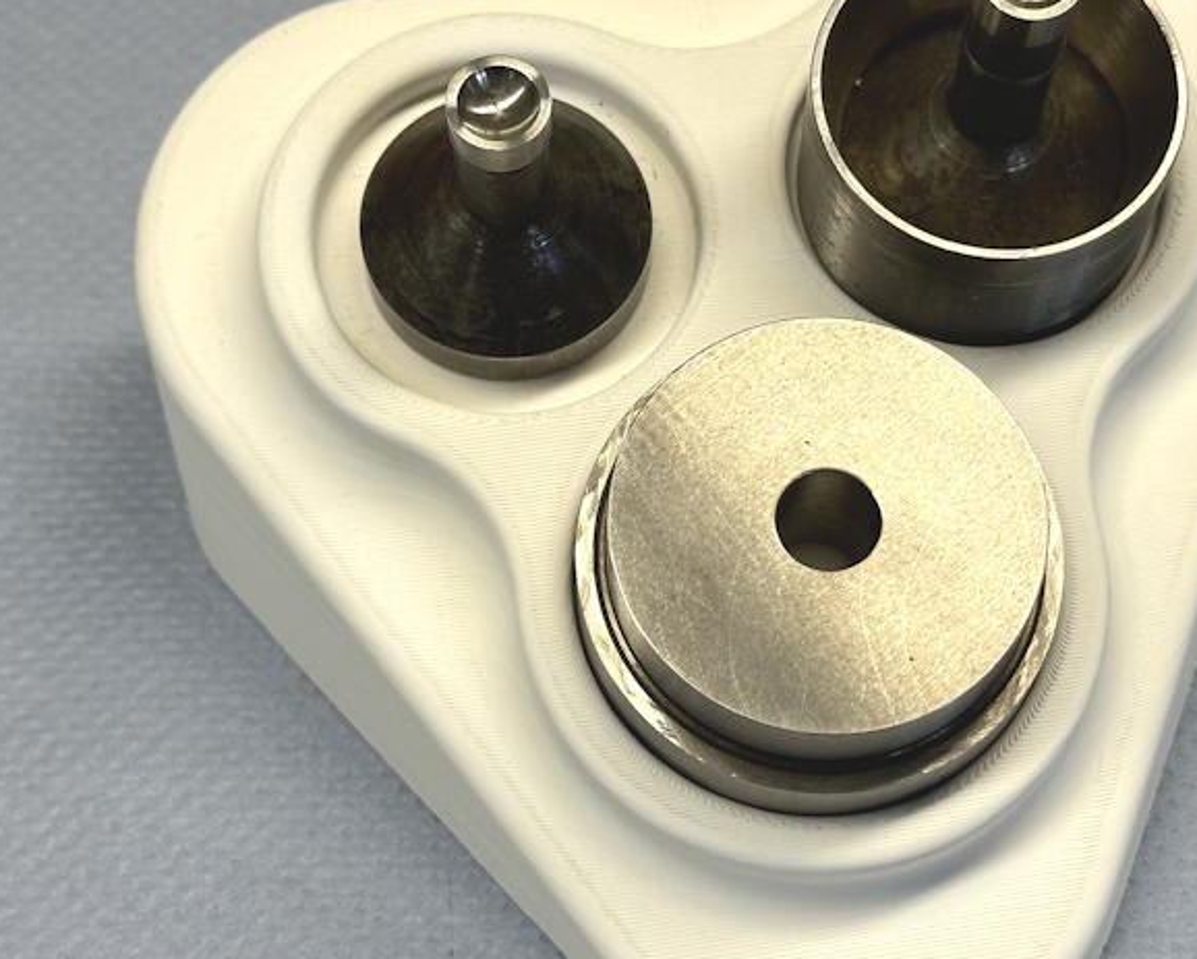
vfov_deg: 19.0
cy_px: 427
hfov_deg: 23.5
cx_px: 727
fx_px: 2871
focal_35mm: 81
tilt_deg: -49.4
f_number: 1.78
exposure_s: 1/126
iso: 40
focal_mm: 6.86
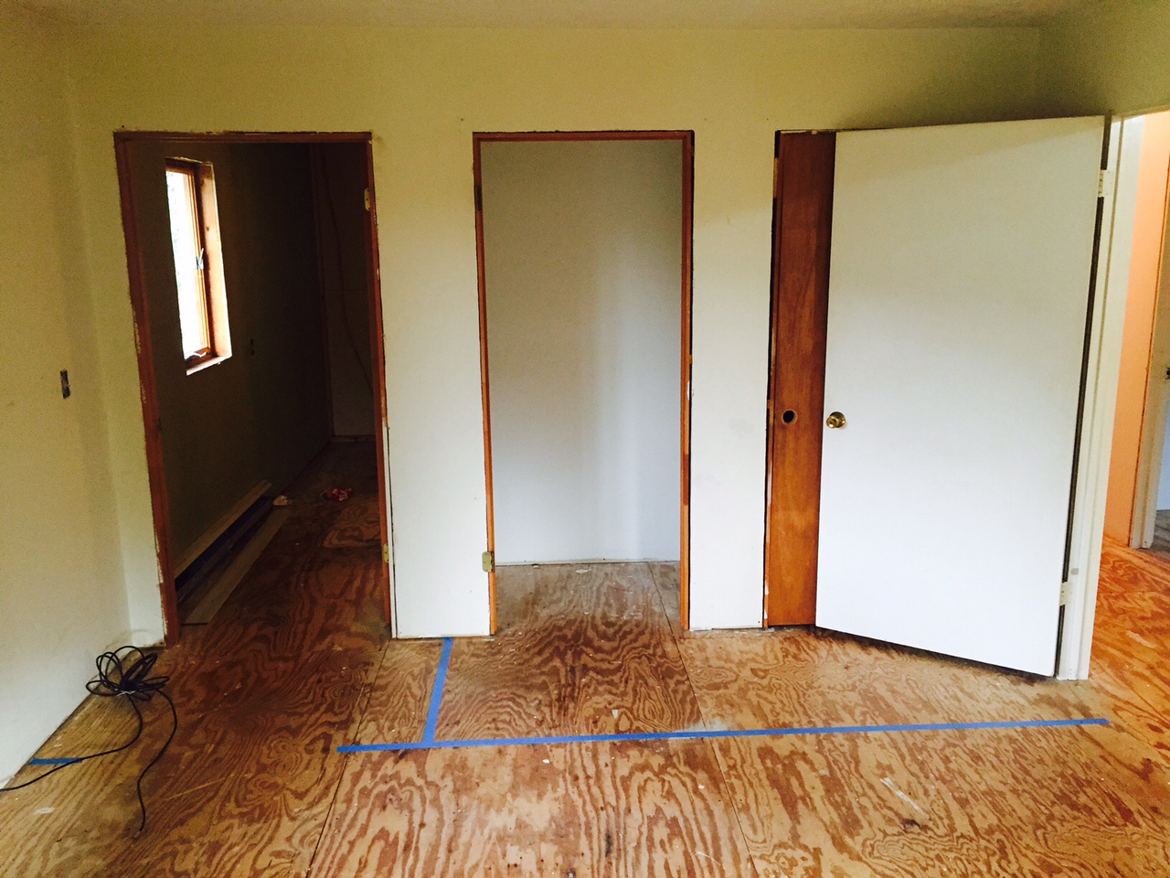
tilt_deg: -13.1
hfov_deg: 61.7
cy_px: 439
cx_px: 585
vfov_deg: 48.2
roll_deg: +0.3
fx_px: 980
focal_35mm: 29
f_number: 2.2
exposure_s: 1/30
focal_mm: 4.15
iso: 160
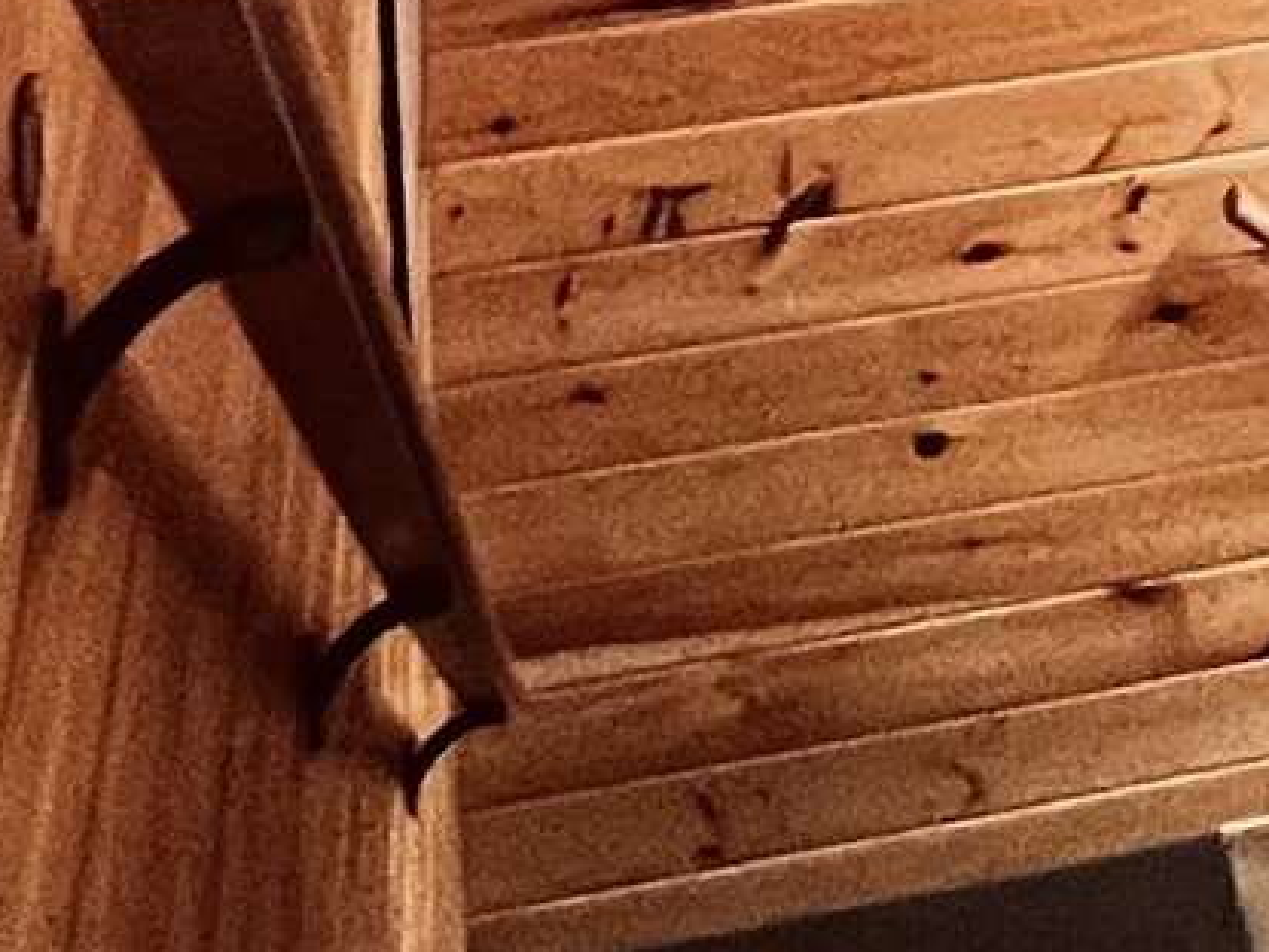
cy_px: -1437
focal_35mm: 96
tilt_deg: -7.3
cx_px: 1638
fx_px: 3519
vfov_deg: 12.0
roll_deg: +0.9
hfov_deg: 19.0
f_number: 1.8
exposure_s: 1/17
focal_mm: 1.57
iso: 400
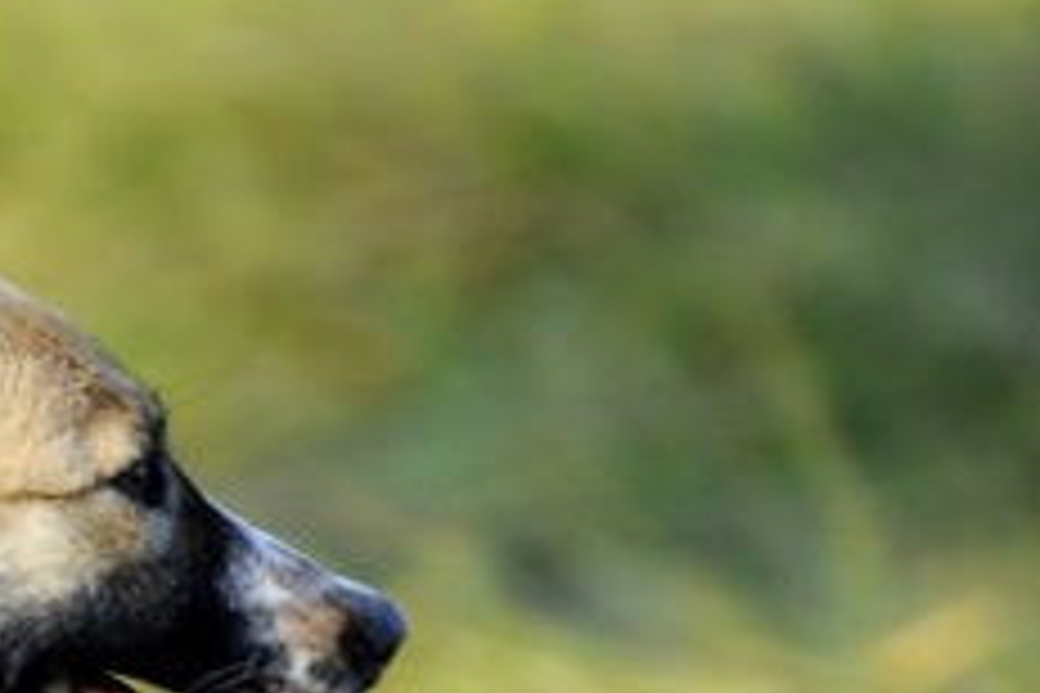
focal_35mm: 865
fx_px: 24987
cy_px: 1361
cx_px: -927
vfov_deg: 1.6
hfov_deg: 2.4
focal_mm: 200
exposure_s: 1/400
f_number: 6.3
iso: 400
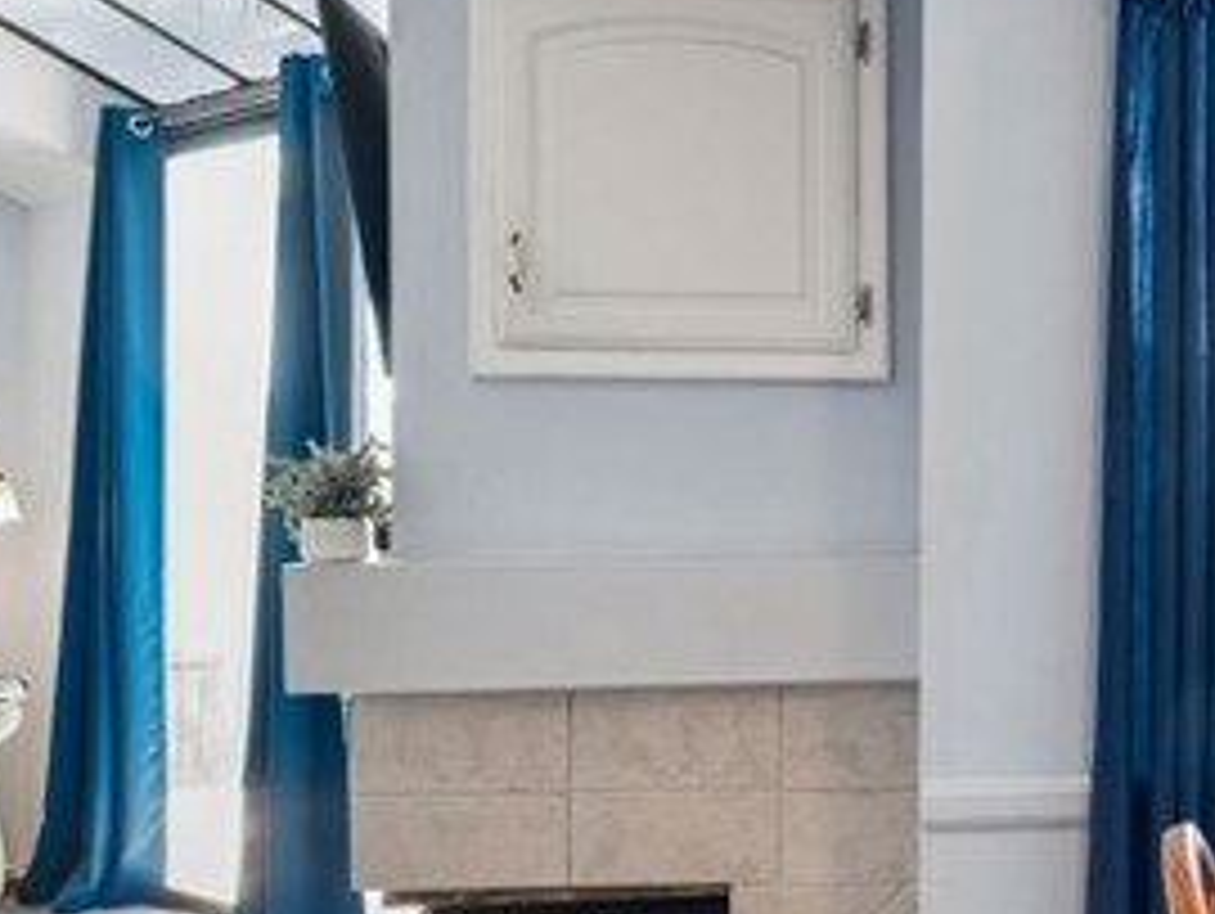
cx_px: 1296
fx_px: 1792
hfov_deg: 33.3
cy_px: 527
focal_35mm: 51
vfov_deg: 28.6
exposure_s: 2.5
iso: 100
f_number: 13
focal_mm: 14
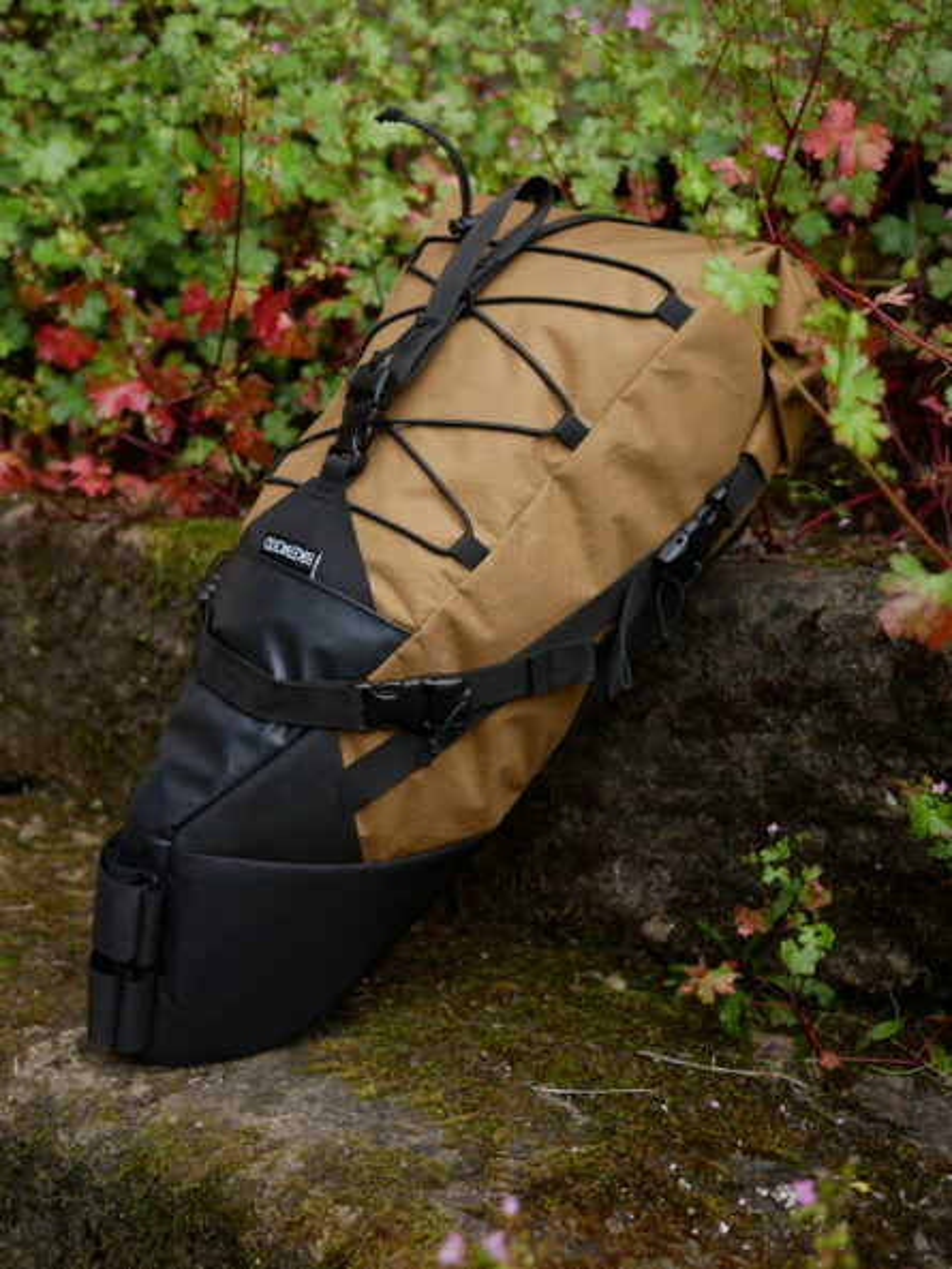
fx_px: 1466
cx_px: 476
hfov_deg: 36.0
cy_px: 634
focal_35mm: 40
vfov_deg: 46.8
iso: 400
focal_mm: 20
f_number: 2.5
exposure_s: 1/400
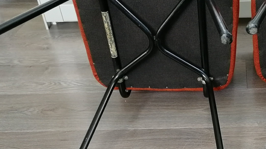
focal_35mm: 56
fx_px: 395
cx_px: 231
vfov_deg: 21.4
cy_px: 96
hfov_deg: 35.4
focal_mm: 3.95
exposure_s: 1/50
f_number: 2.2
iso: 320
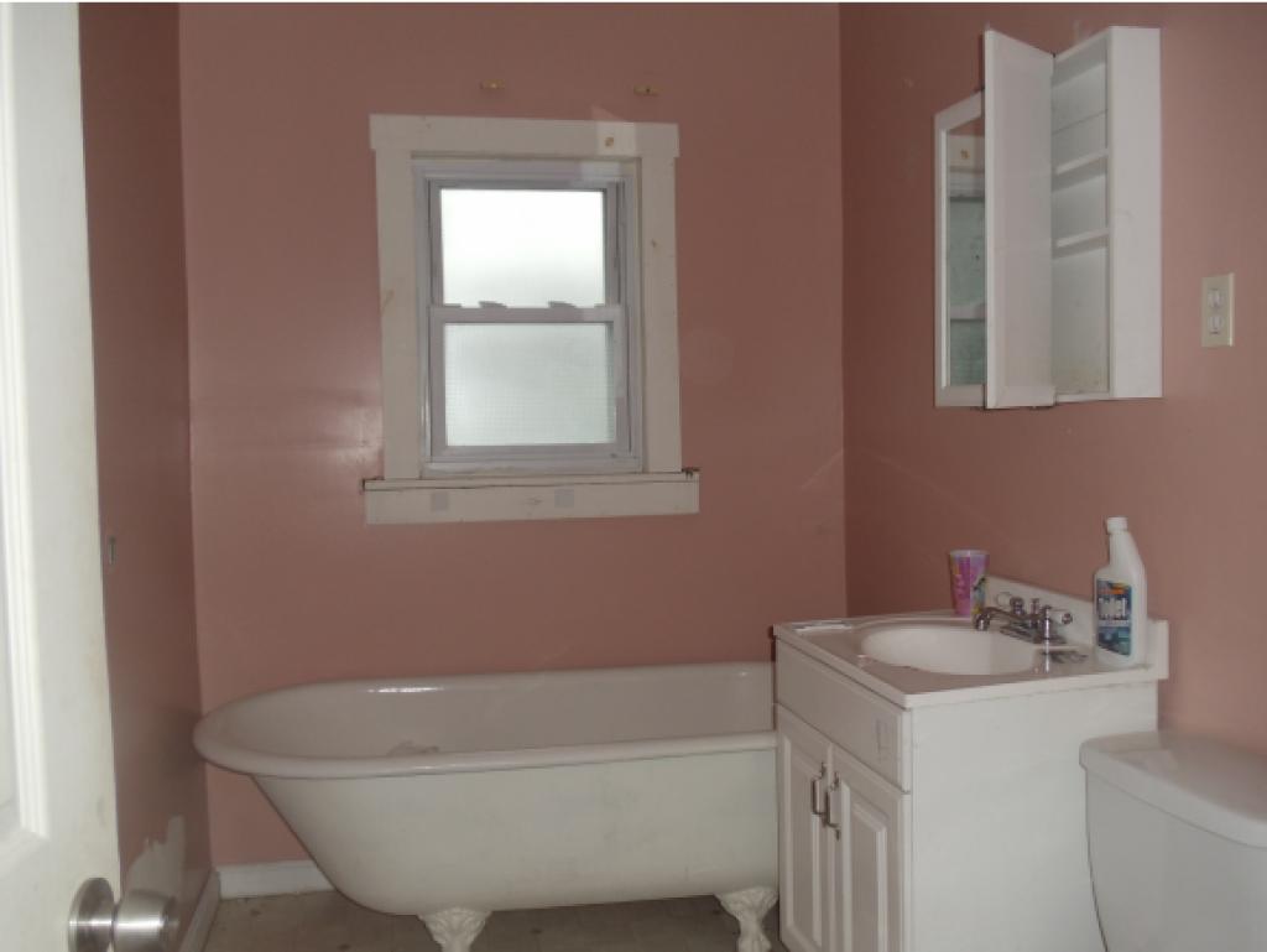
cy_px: 476
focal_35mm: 44
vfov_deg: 32.9
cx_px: 634
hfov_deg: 42.9
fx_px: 1611
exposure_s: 1/30
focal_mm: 6
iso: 100
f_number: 3.5
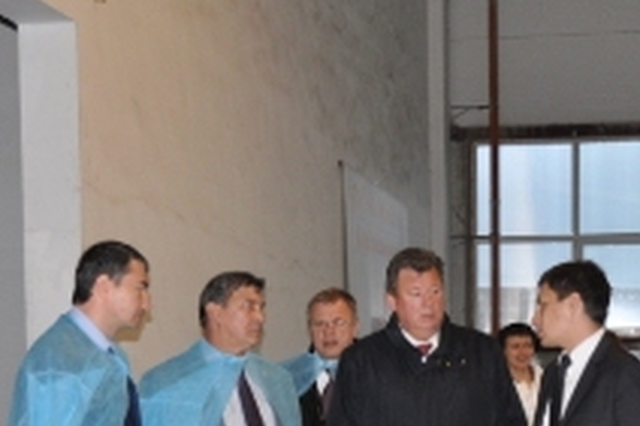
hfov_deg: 26.0
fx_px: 1386
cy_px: 449
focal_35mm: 78
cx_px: 383
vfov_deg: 17.0
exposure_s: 1/60
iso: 800
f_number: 3.8
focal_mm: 22
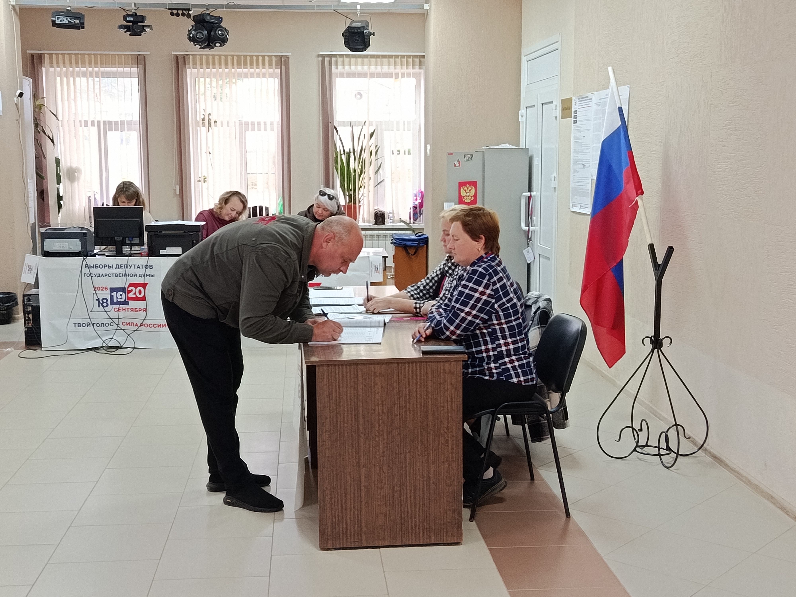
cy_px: 298
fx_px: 1104
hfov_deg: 39.7
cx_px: 398
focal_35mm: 48
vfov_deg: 30.3
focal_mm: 5.24
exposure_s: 1/100
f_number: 1.7
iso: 843
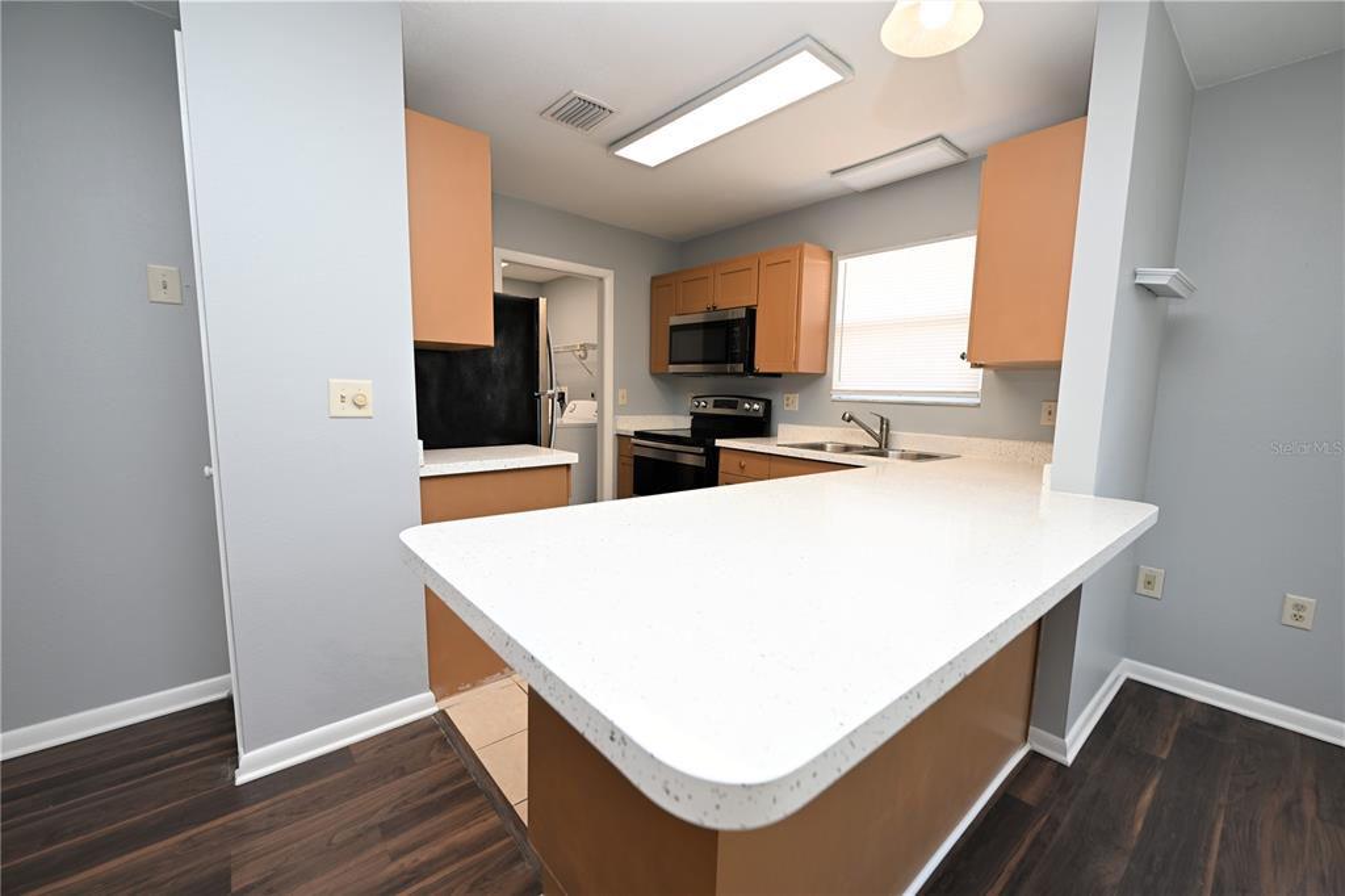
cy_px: 448
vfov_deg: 81.2
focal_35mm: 14
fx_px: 523
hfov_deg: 104.3
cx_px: 672
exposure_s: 1/80
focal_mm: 14
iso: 200
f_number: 4.5
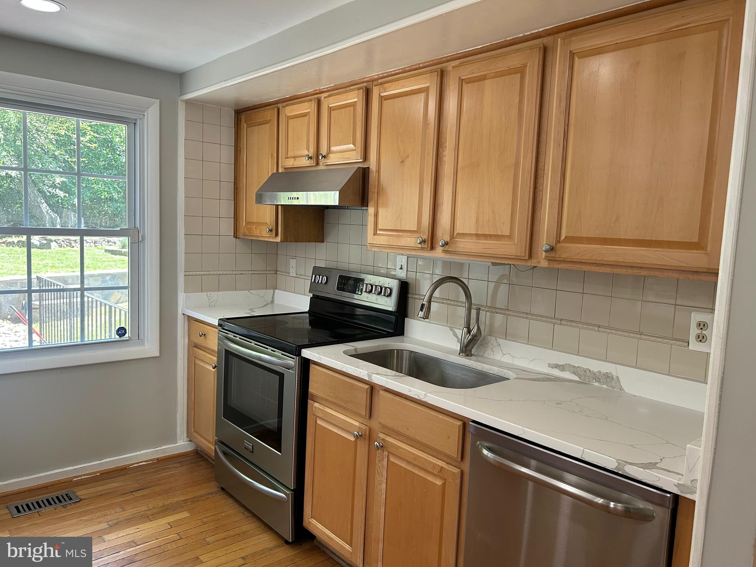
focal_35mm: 26
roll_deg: -2.5
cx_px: 378
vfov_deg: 53.1
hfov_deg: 67.3
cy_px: 284
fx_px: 568
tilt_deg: -6.0
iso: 125
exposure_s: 1/120
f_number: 1.5
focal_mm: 5.7
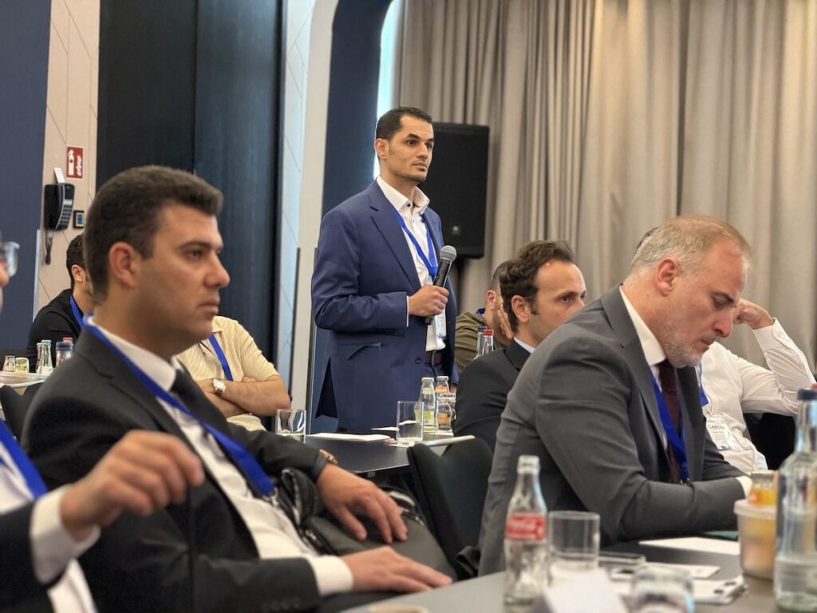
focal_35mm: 100
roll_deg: -1.6
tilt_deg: -0.7
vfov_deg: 14.8
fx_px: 2360
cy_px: 306
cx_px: 408
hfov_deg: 19.6
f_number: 2.8
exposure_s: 1/33
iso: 640
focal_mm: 16.89
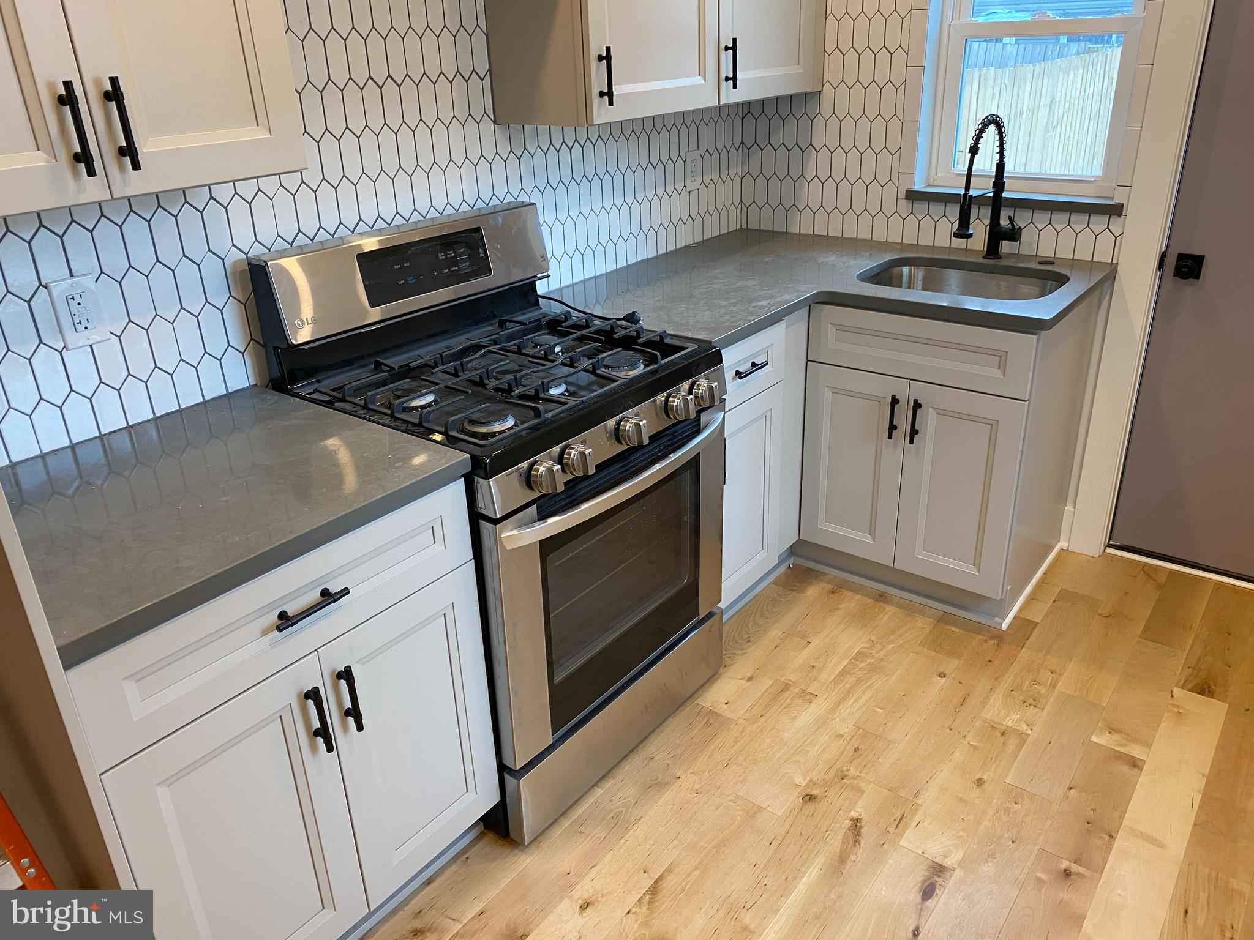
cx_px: 627
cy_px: 470
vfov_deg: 53.1
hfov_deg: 67.3
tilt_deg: -24.4
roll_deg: +2.7
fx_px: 942
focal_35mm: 26
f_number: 1.8
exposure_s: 1/60
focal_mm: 4.25
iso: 80
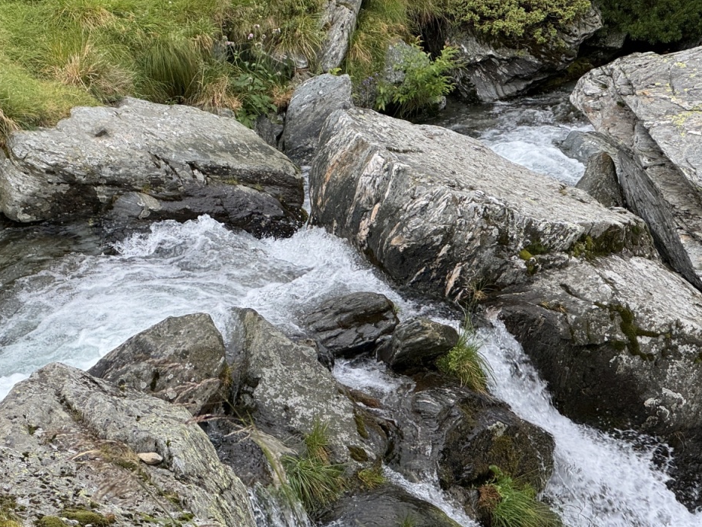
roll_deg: +5.3
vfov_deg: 14.8
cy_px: 279
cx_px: 313
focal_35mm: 100
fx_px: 2028
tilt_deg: -24.8
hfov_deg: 19.6
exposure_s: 1/99
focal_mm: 9
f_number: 2.8
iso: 100
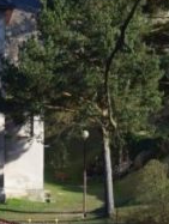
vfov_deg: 4.6
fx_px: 2813
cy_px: 47
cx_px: -147
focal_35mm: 434
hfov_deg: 3.4
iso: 400
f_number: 10
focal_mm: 55
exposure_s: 1/250
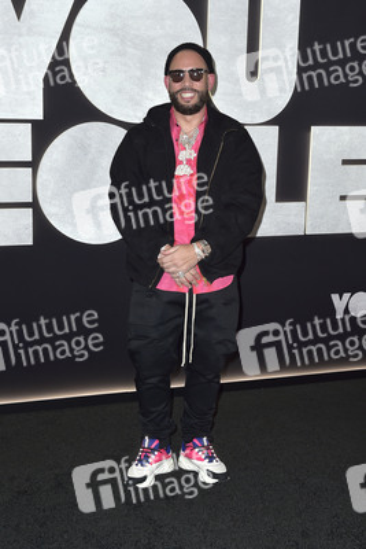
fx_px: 670
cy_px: 274
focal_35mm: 44
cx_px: 183
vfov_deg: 44.5
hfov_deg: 30.5
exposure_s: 1/250
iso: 500
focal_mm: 44
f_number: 6.3
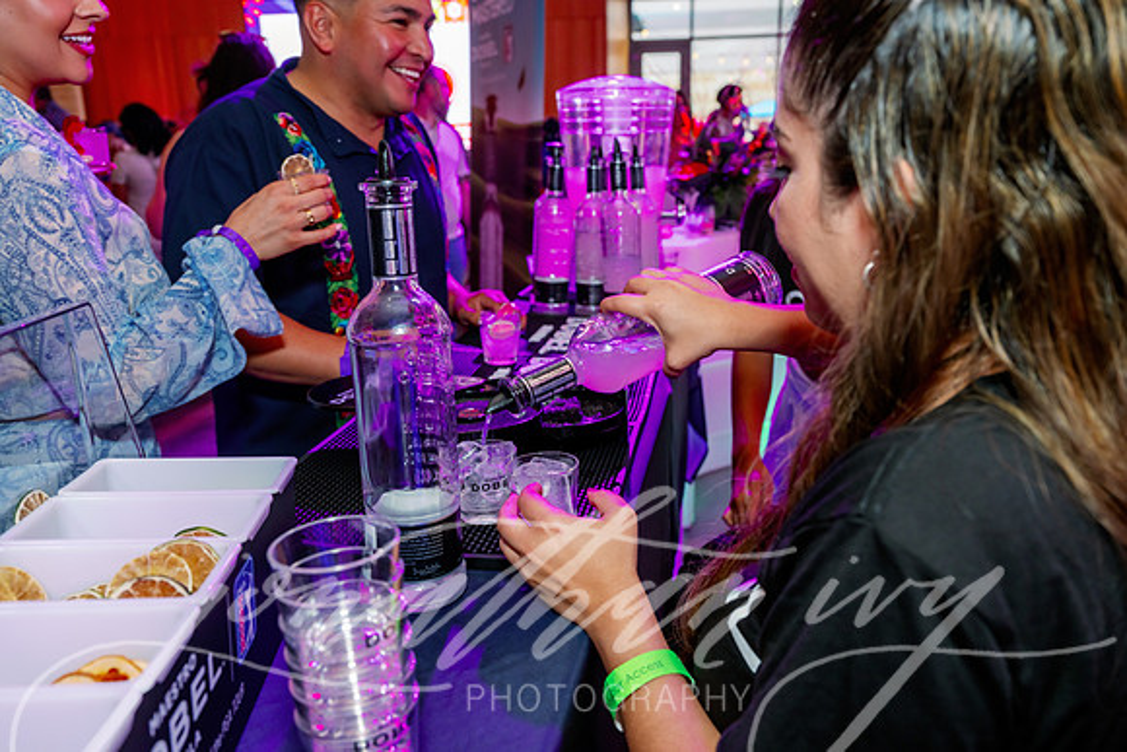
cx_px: 564
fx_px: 892
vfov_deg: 45.7
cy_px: 376
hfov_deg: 64.5
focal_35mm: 28
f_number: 5
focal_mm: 28.5
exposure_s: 1/80
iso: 640
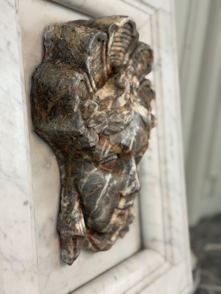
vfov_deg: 39.7
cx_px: 110
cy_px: 147
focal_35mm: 48
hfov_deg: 30.3
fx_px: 409
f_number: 1.78
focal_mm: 6.76
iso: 64
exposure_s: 1/50
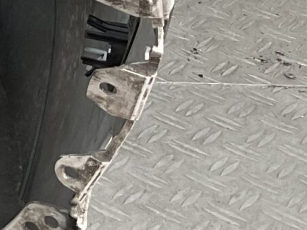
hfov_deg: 10.1
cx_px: -498
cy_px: -200
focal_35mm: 164
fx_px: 1455
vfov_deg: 8.7
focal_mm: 3
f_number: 1.8
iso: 16
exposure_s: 1/108
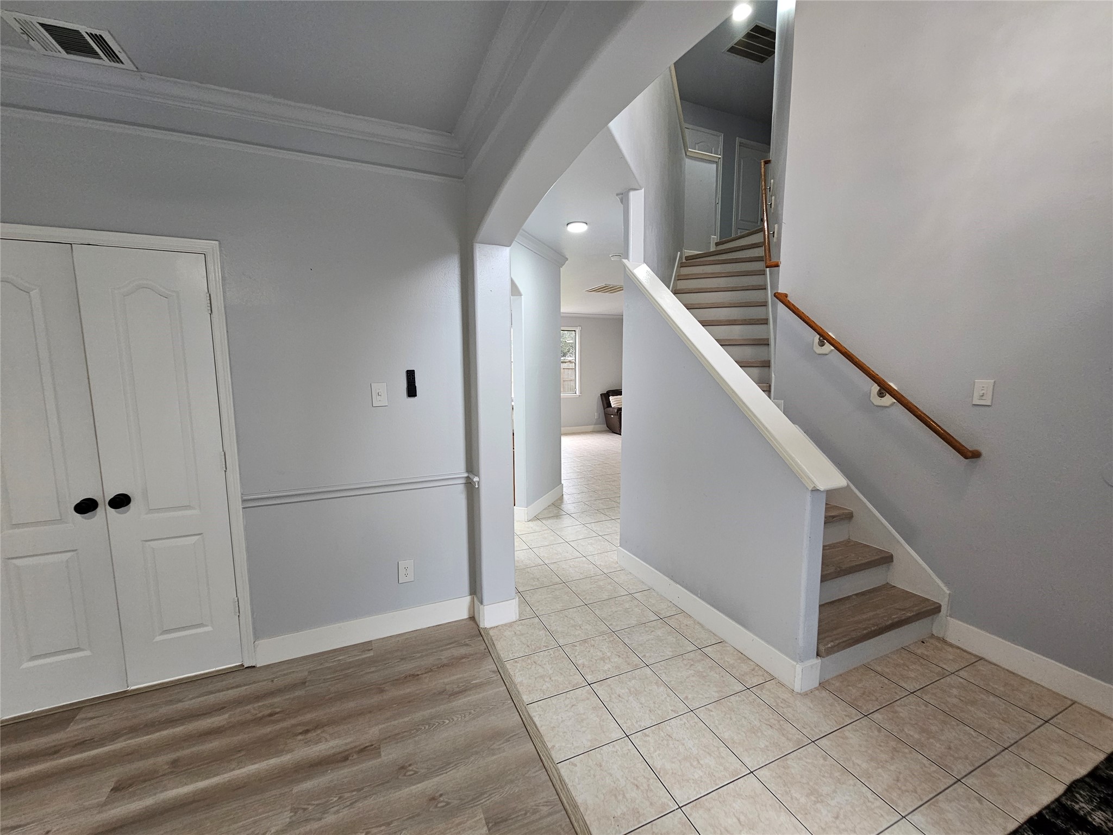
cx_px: 556
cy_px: 418
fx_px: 418
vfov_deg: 89.9
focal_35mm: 13
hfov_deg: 106.2
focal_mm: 2.2
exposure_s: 1/60
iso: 160
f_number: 2.2
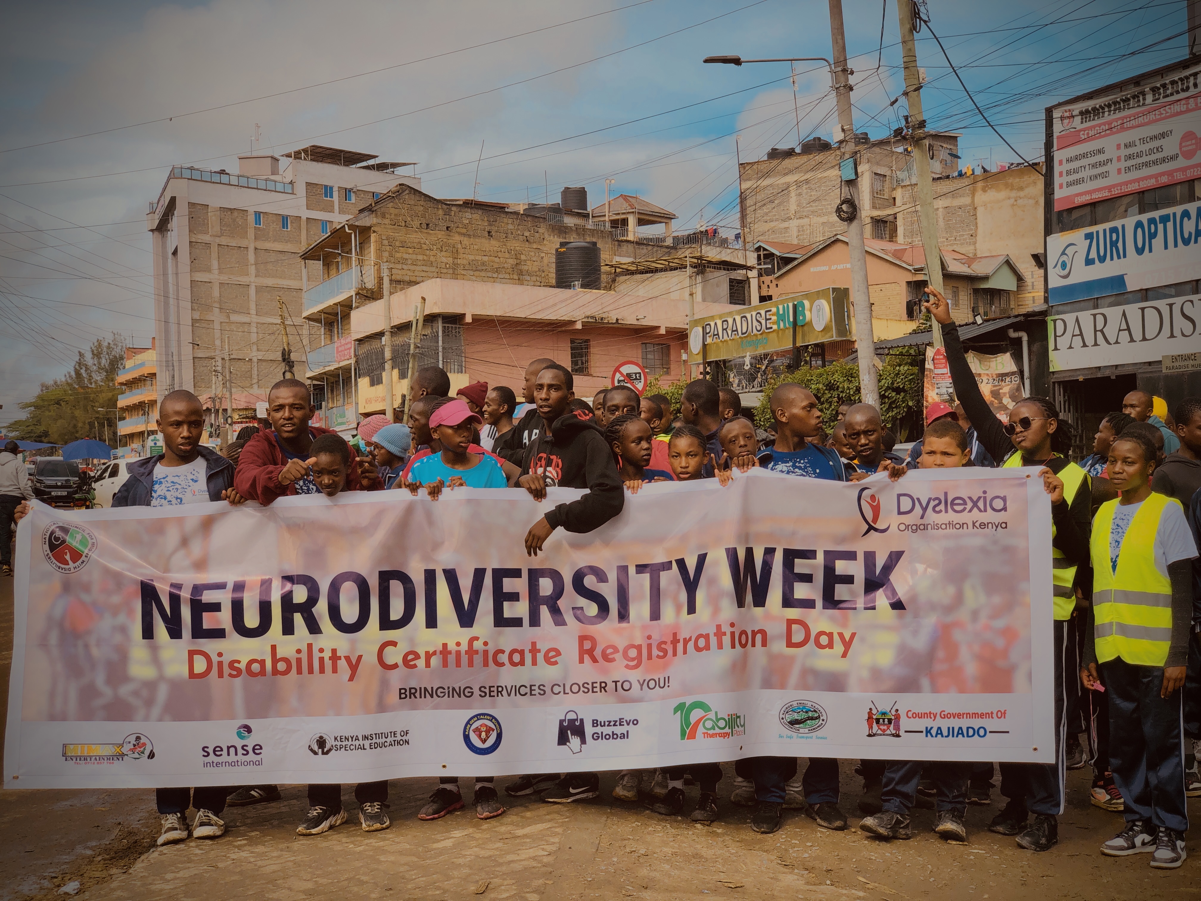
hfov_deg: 36.8
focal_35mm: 52
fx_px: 1804
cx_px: 600
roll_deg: +1.8
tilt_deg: +0.7
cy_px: 450
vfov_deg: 28.0
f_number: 2.4
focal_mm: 6
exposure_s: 1/889
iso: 16
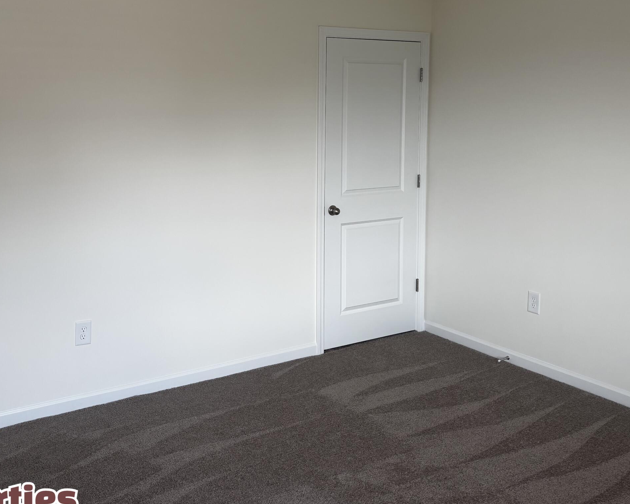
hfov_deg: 45.7
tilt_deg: -4.1
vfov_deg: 36.9
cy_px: 164
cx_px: 287
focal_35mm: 40
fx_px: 746
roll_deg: +0.0
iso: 50
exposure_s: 1/120
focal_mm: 5.96
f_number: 1.6
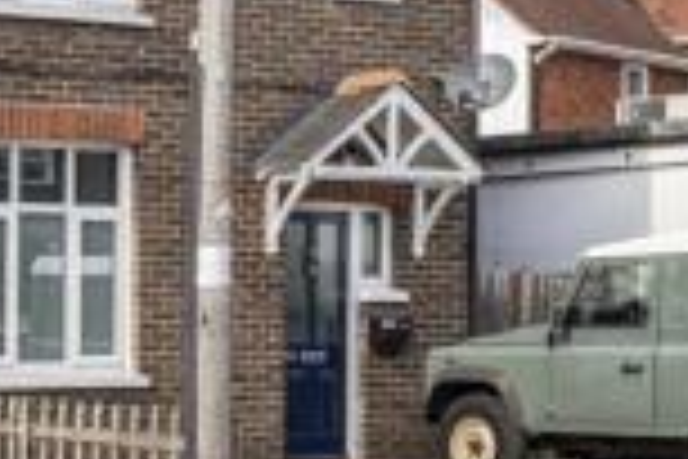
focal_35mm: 109
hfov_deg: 16.9
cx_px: -371
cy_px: 74
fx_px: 2083
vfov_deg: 12.5
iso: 250
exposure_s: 1/250
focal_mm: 35
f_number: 9
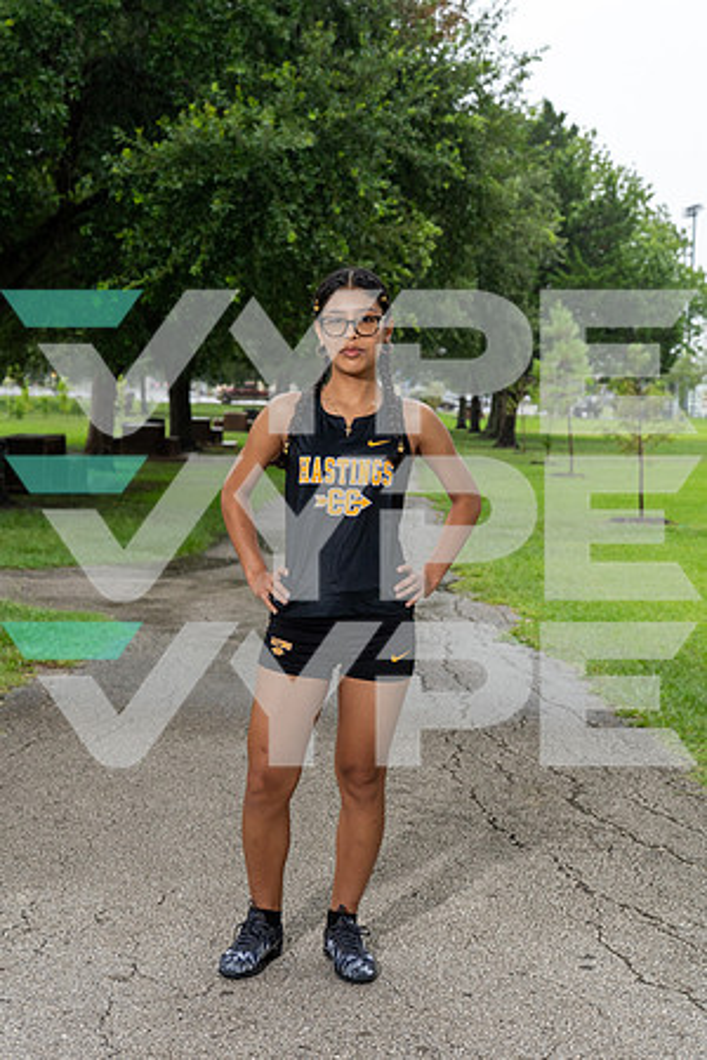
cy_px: 530
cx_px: 354
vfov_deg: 35.6
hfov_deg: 24.2
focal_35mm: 56
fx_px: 1650
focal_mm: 56
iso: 500
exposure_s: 1/250
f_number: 6.3
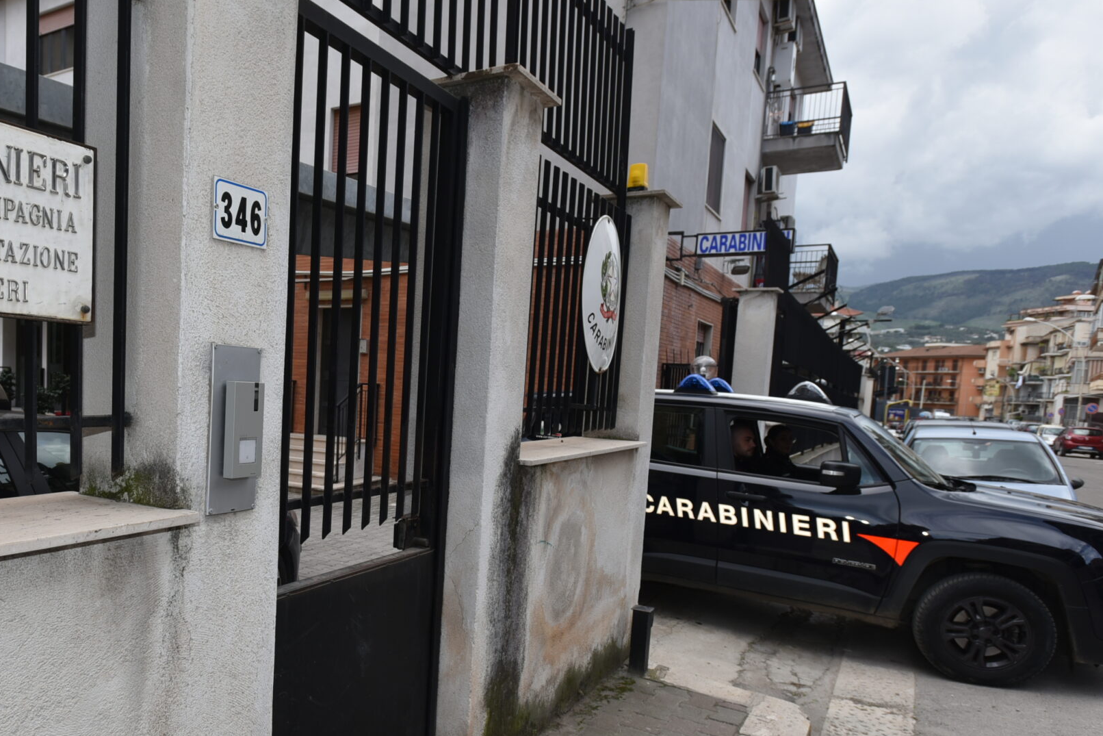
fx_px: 827
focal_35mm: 27
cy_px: 462
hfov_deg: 64.9
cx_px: 333
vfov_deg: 47.5
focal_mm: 17
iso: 100
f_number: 5.6
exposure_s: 1/125
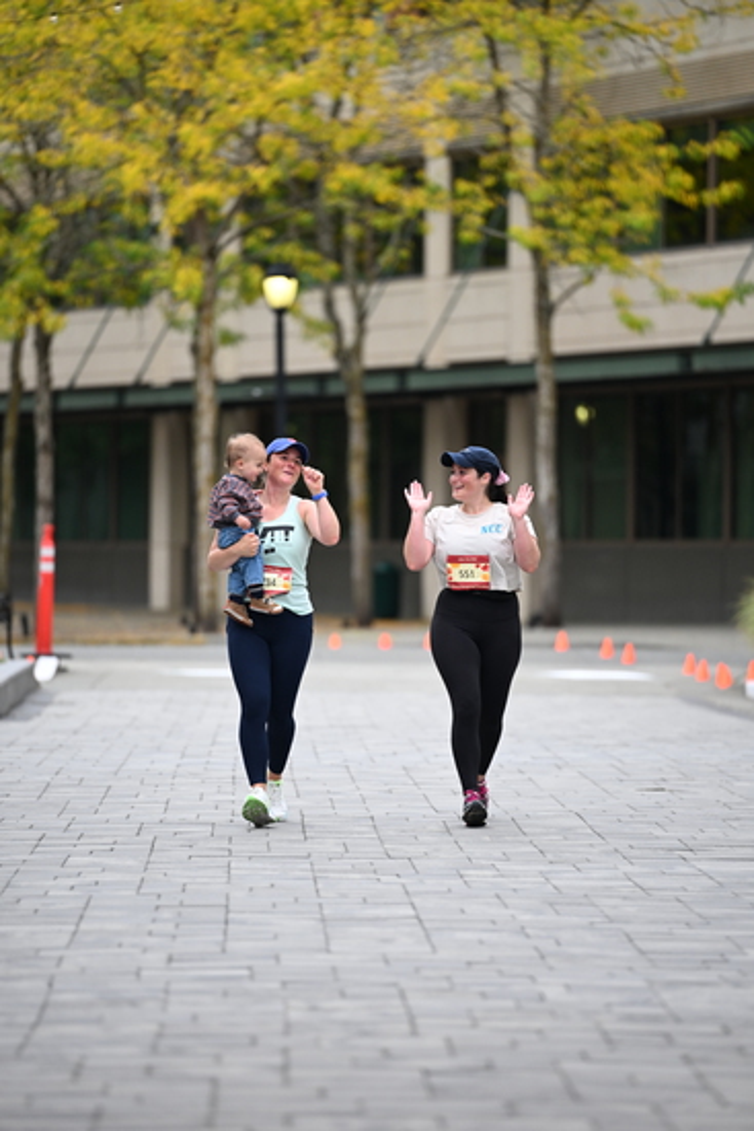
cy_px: 566
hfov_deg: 6.9
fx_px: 6279
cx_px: 377
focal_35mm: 200
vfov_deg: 10.3
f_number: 2.8
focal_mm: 200
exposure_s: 1/1600
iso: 640
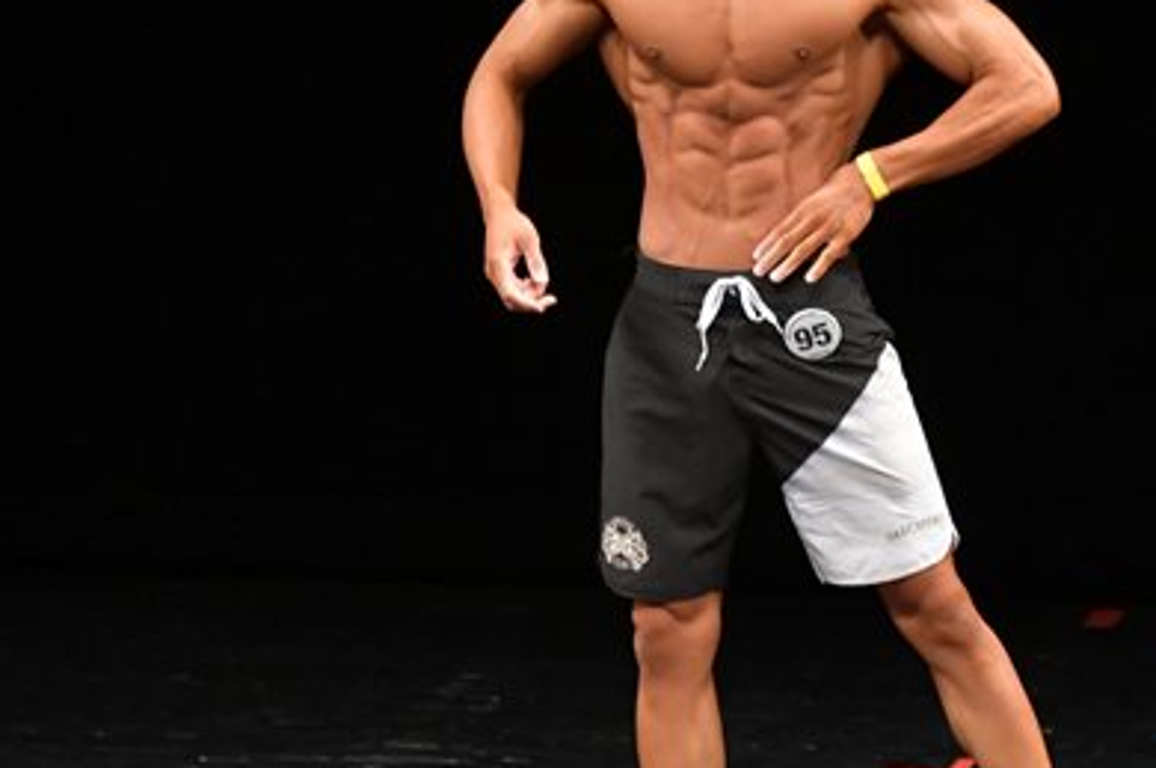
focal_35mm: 567
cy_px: 332
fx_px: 18184
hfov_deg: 3.6
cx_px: 1024
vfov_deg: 2.4
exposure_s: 1/400
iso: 3200
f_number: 5.6
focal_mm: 190
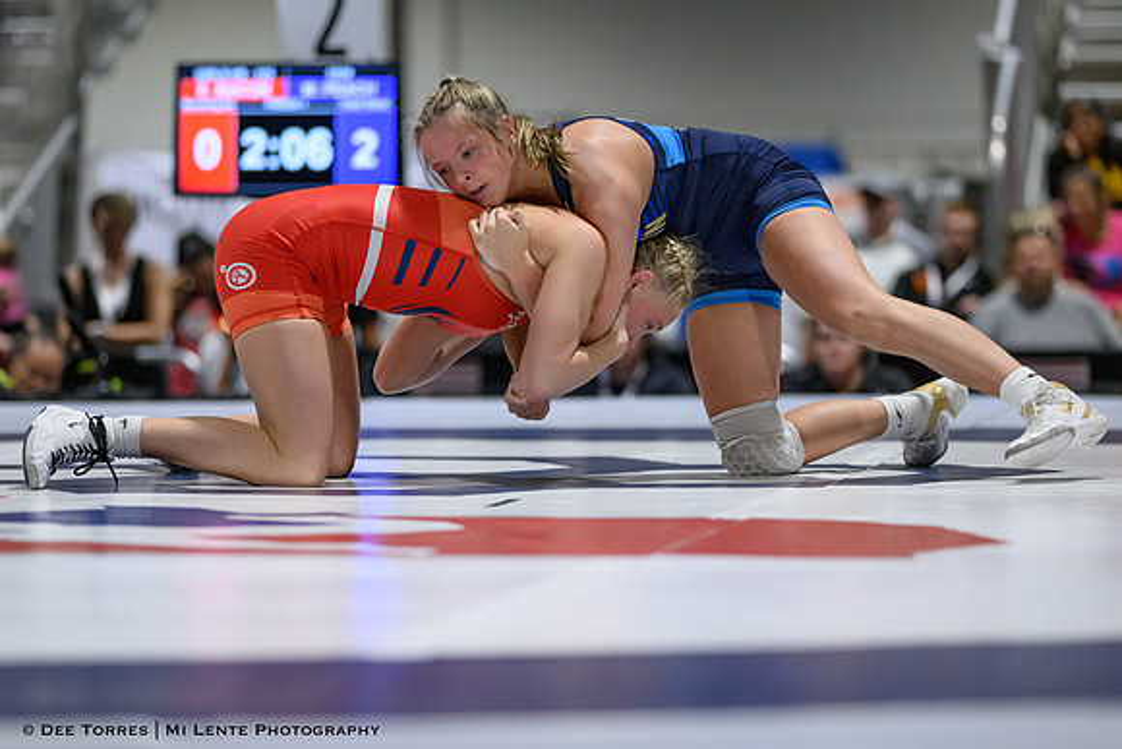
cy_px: 374
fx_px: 5143
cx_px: 561
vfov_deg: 8.3
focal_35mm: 165
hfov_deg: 12.4
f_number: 2.8
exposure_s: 1/640
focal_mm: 165
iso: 6400
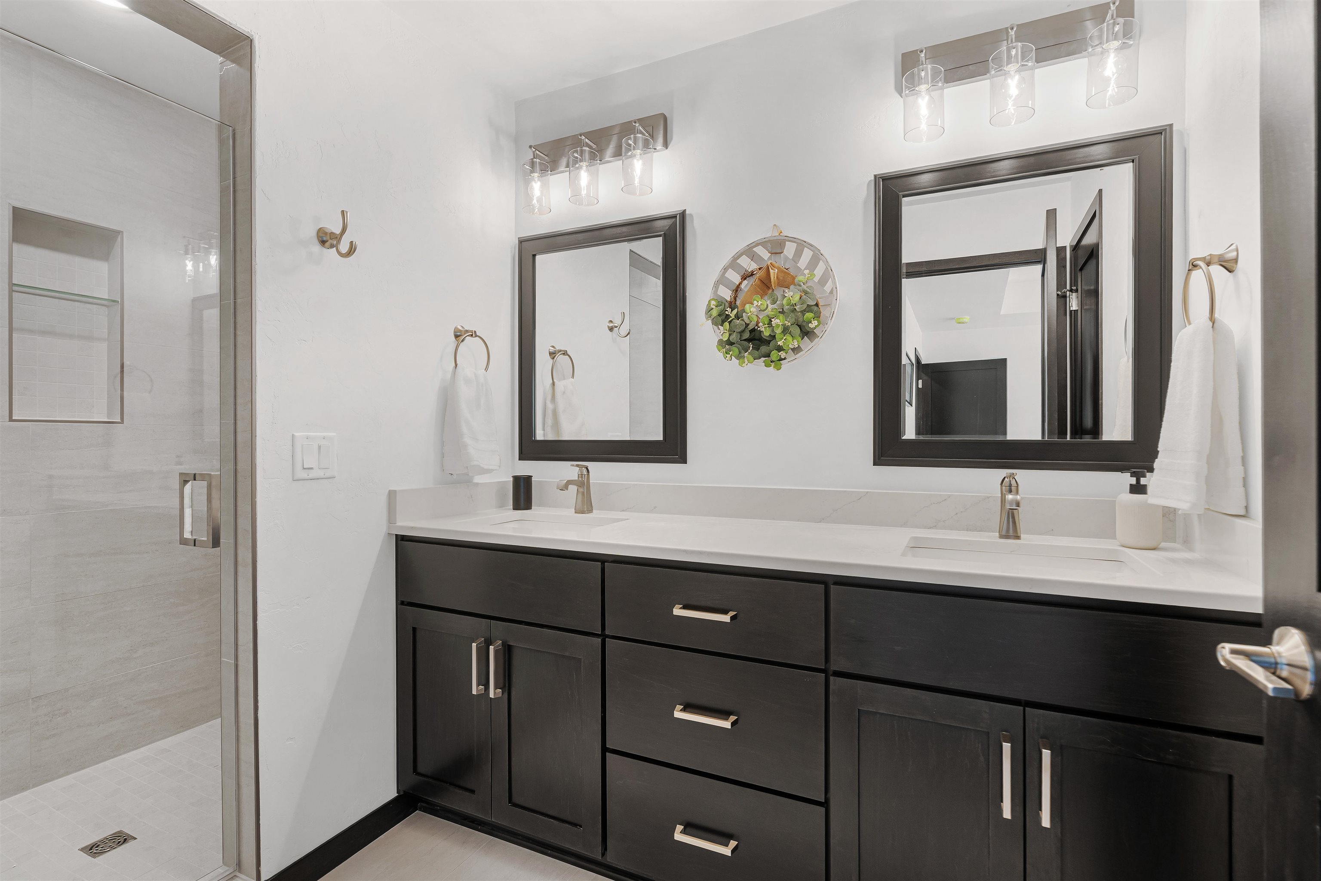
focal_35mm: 16
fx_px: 587
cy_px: 440
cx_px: 660
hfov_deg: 96.7
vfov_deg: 73.7
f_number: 8
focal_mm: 16
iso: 100
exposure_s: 1.3
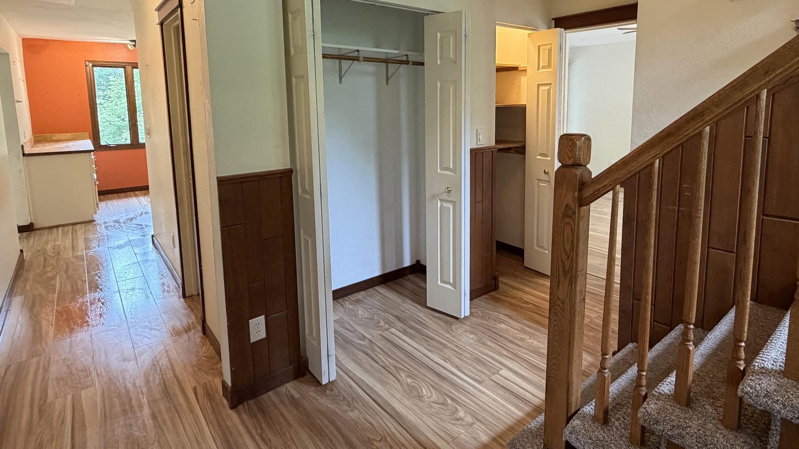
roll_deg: +0.7
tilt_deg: -6.2
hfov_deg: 86.5
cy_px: 150
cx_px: 429
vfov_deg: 54.7
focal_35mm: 20
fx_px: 424
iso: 400
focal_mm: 2.22
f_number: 2.2
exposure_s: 1/60
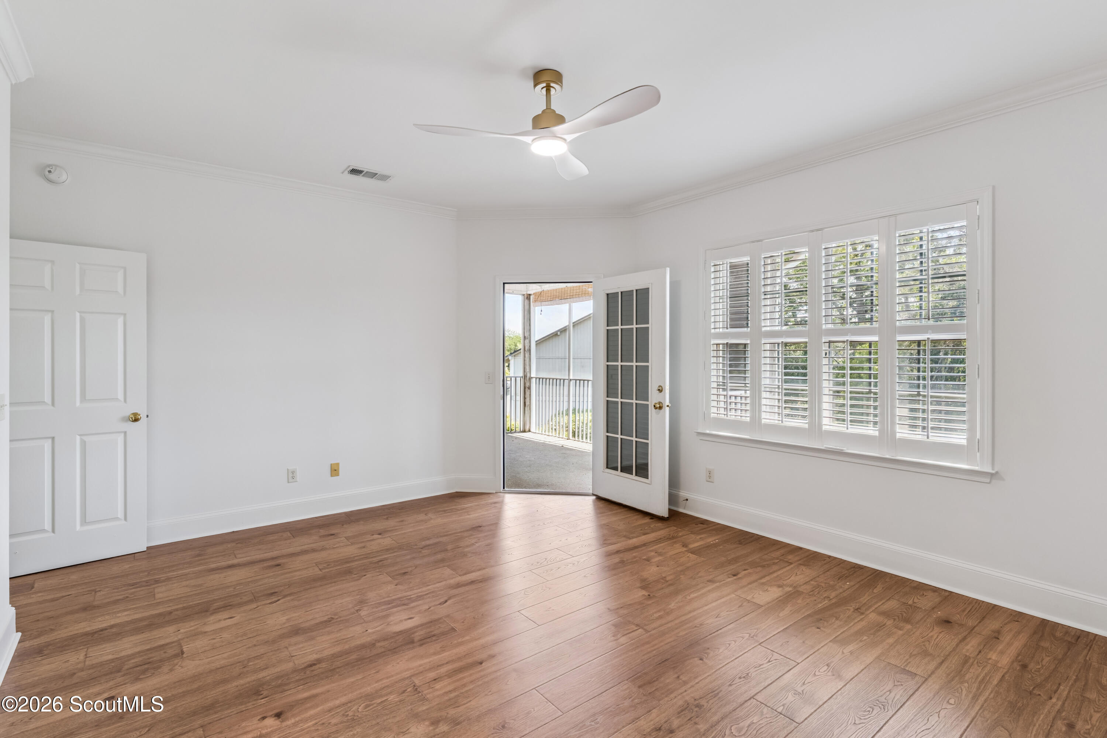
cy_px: 369
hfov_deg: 93.3
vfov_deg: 70.5
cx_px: 554
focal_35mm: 17
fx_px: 523
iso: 250
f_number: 8
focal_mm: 17
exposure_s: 1/30
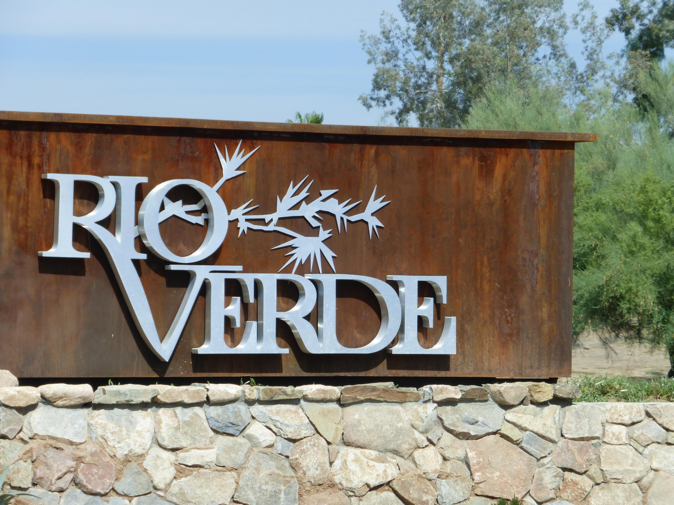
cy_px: 254
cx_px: 336
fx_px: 3018
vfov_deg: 9.6
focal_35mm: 155
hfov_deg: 12.7
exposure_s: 1/400
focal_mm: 27.6
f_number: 5.4
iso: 100
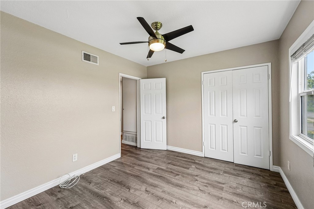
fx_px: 134
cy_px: 104
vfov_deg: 75.8
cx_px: 157
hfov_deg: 98.9
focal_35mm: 15
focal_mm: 15.4
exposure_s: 1/50
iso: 400
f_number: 8
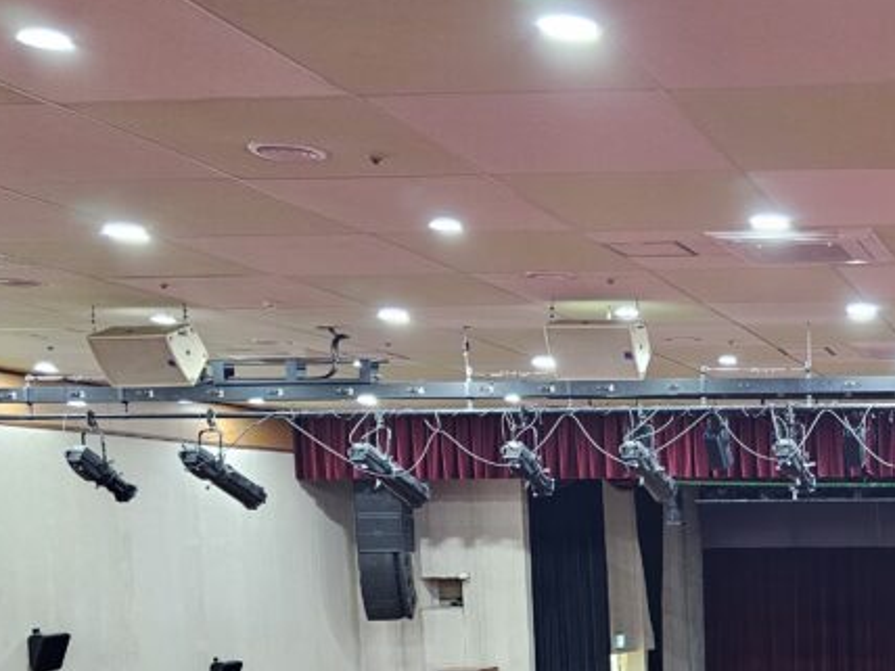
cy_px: 688
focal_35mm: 55
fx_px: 1422
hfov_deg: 31.2
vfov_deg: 25.1
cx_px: 979
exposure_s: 1/60
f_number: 1.7
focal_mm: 6.3
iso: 800
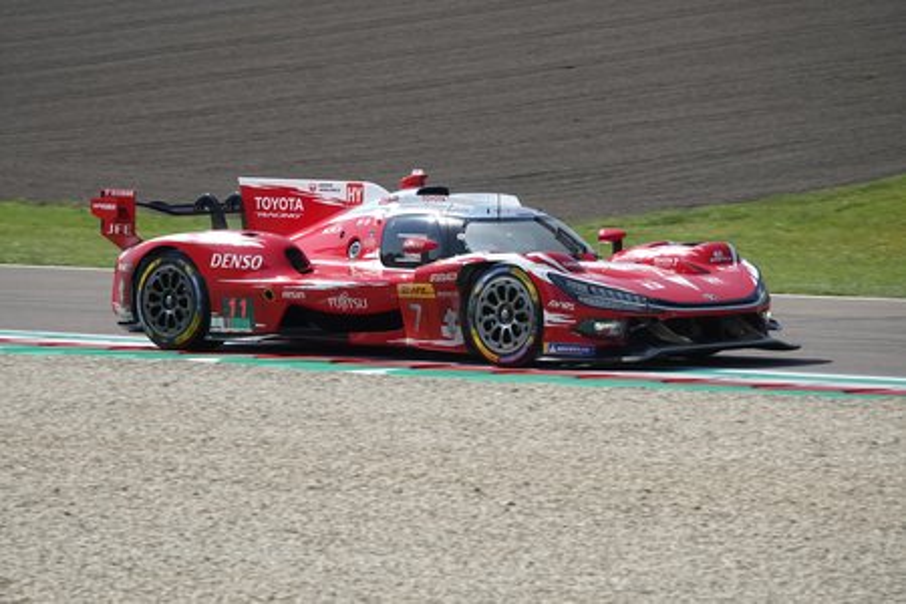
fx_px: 5989
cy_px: 302
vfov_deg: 5.8
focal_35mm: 238
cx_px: 453
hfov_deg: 8.7
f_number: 4.5
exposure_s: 1/1000
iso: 125
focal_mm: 87.11
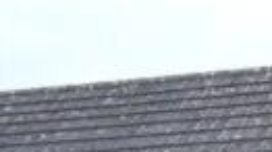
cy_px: 303
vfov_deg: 7.0
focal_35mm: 166
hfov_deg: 12.8
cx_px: 279
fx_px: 1192
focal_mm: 21
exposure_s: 1/30
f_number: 22
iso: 2000
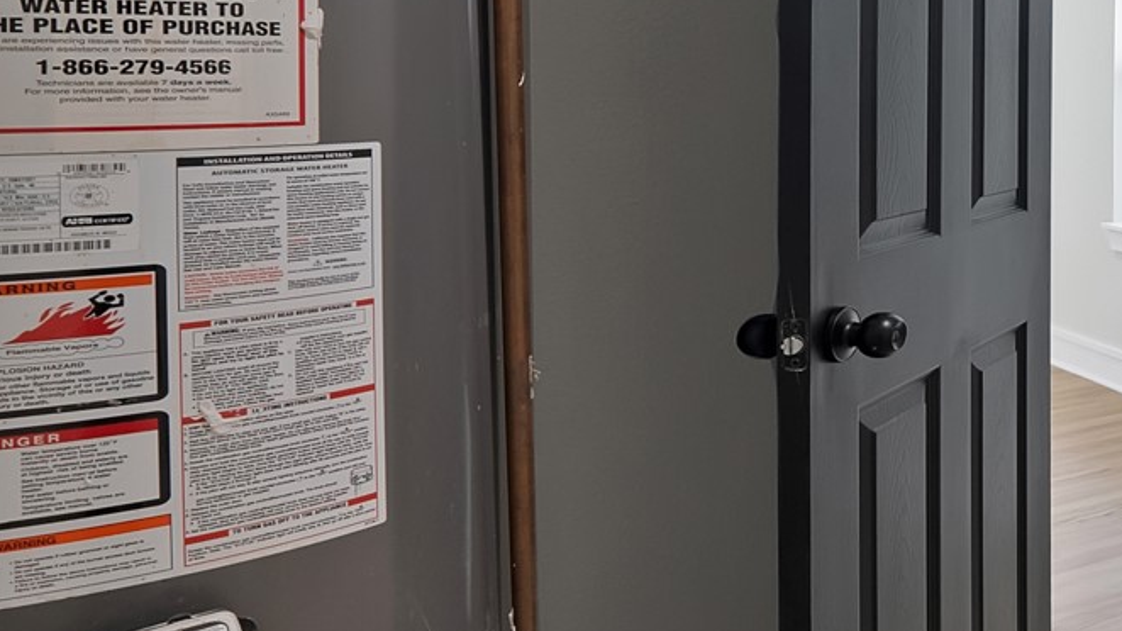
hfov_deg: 29.5
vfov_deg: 29.8
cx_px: 1690
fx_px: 1130
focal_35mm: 38
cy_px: 53
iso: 640
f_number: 9
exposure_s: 1/2
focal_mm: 12
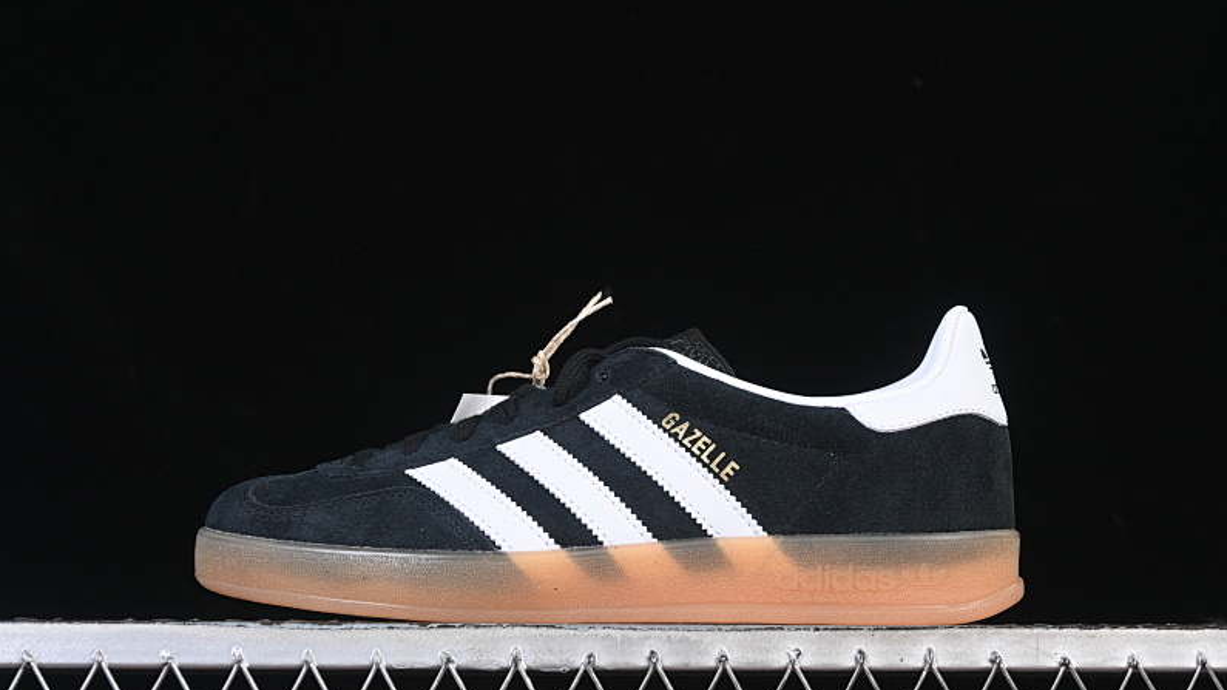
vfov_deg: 15.3
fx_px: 2570
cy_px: 370
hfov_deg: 26.9
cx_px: 614
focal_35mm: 79
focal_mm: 50
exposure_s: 1/50
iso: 160
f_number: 6.3
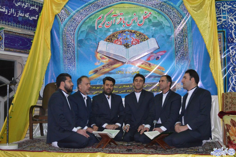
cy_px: 78
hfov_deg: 33.4
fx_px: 393
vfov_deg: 22.6
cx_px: 118
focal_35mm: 60
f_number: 4.8
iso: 2200
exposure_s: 1/60
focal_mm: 40
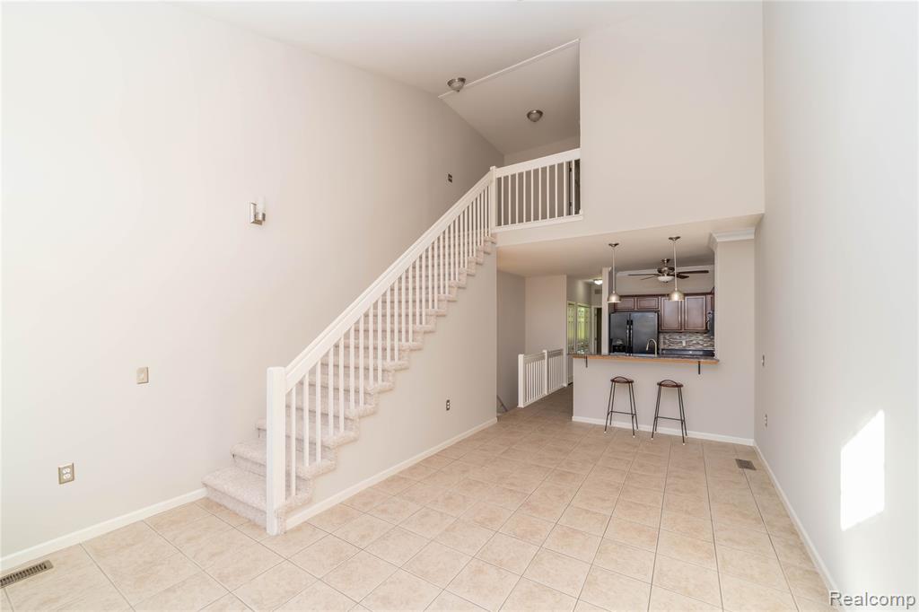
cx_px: 460
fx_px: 357
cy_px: 306
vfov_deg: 81.2
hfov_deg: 104.3
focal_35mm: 14
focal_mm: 14
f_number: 8
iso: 640
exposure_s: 1/100
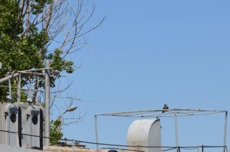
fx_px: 1148
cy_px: 165
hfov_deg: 11.3
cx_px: -31
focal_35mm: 180
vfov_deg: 7.6
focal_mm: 48
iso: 280
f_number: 11
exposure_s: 1/500
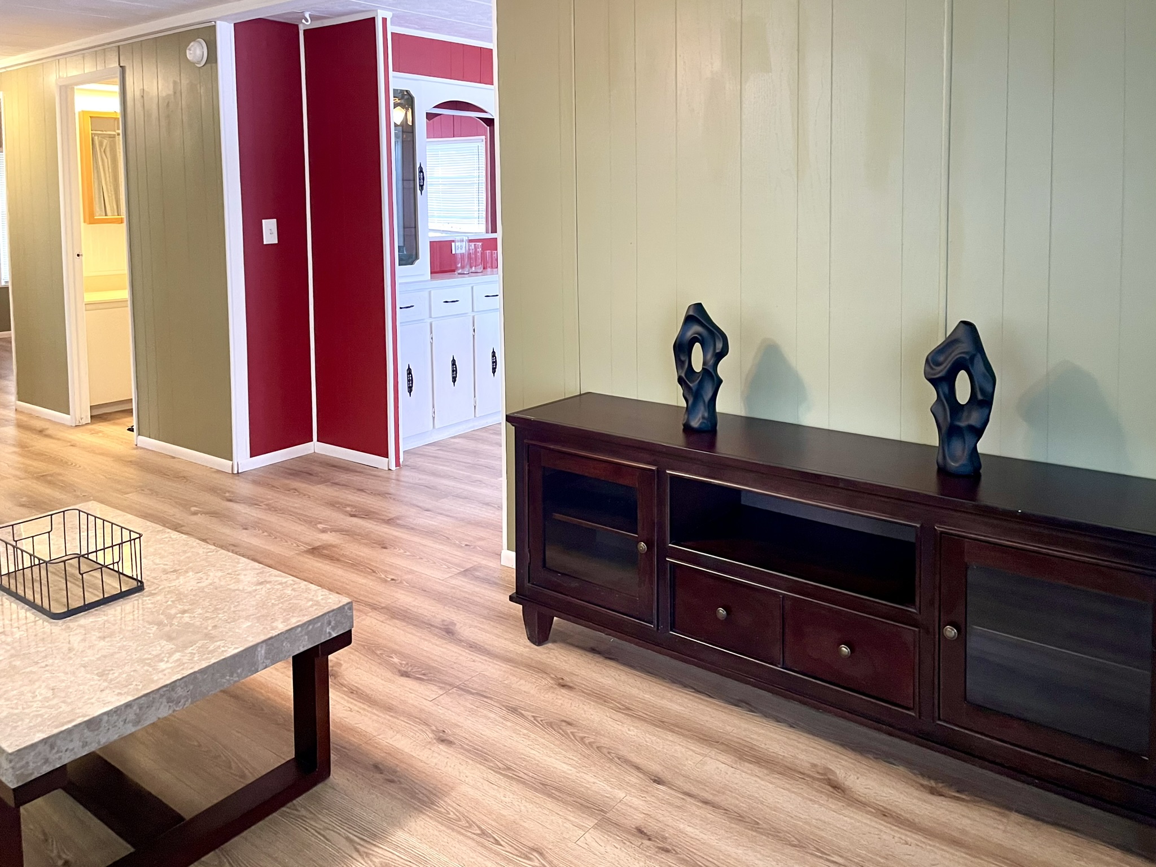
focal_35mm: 25
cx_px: 578
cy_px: 434
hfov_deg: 69.4
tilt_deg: -11.0
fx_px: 835
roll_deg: +0.8
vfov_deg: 54.9
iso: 400
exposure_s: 1/60
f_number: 1.6
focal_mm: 5.1
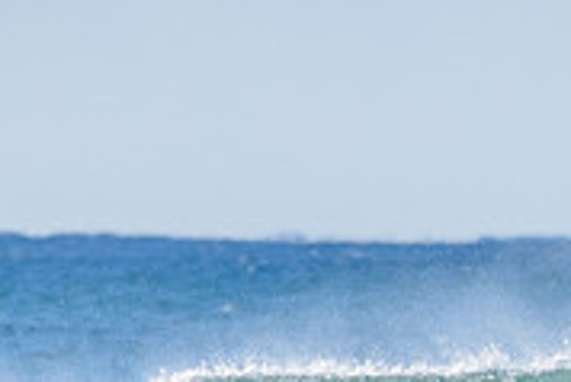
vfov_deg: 0.8
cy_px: 528
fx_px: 26334
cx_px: 416
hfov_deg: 1.2
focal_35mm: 1659
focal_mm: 500
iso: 220
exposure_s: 1/2000
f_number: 5.6
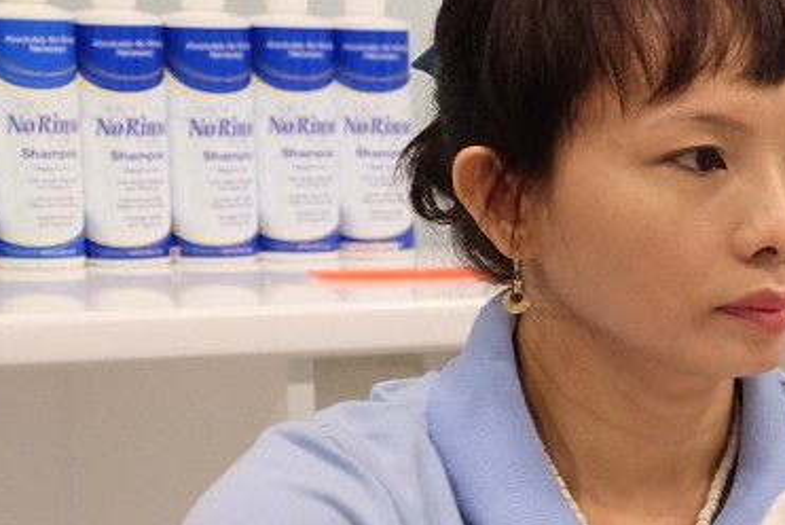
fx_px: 3339
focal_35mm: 153
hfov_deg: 11.3
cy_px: 627
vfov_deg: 8.9
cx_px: 1845
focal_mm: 21.4
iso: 1000
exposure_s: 1/45
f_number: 3.2
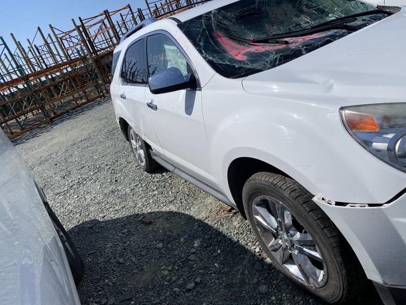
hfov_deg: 67.3
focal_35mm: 26
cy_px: 152
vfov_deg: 53.1
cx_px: 203
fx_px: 305
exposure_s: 1/6757
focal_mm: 4.25
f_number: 1.8
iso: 32
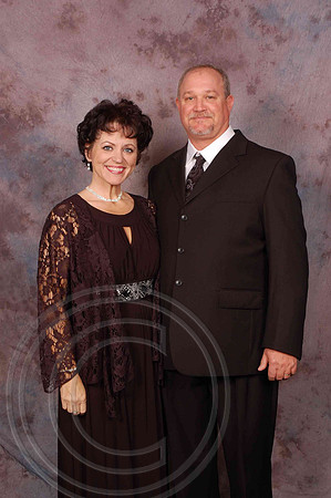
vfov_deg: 38.9
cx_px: 166
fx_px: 705
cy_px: 249
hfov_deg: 26.4
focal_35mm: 51
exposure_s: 1/125
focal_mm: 34
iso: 200
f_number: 10
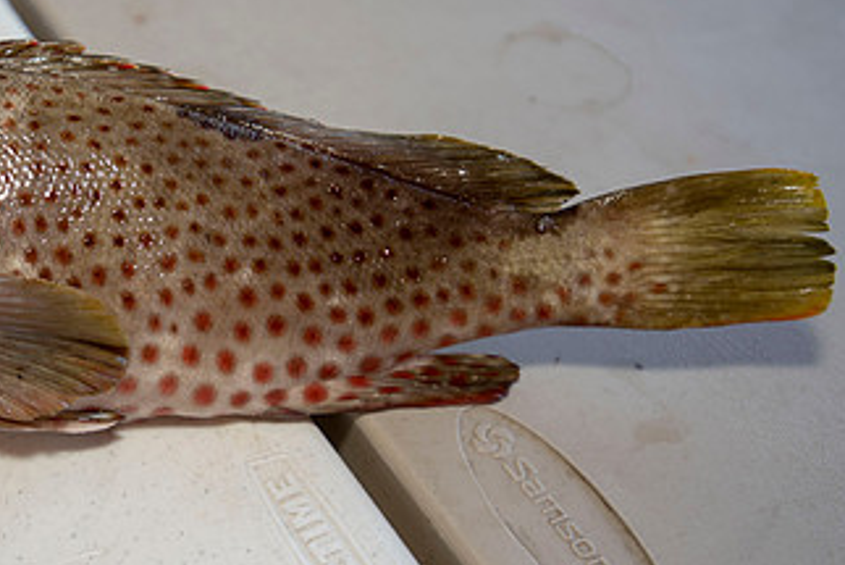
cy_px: 256
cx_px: 126
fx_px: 1479
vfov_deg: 21.6
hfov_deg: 30.8
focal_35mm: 63
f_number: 3.5
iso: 250
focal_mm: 35
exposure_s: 1/200
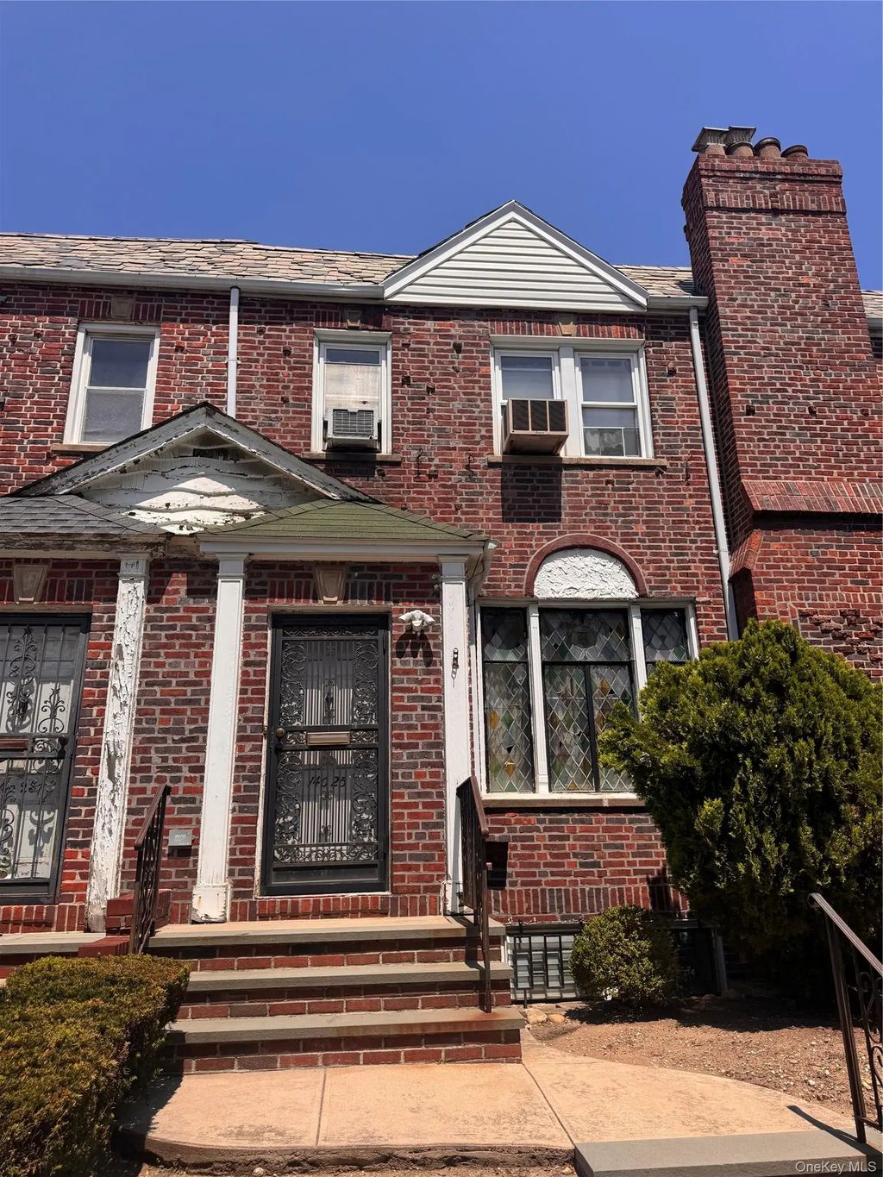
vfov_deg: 71.6
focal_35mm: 24
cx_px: 442
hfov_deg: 56.8
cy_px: 588
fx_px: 816
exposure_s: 1/5348
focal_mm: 6.76
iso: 80
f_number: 1.78
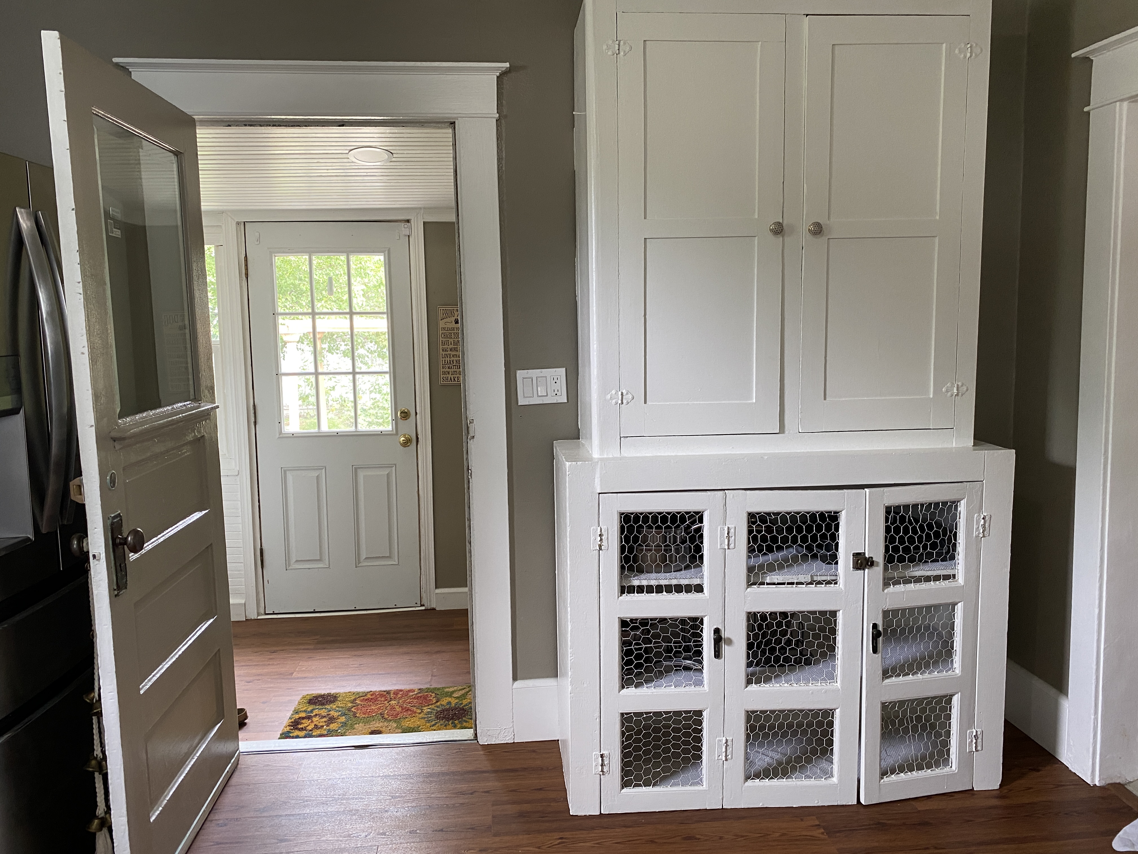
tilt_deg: -6.3
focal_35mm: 26
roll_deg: +1.0
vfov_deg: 53.1
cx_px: 569
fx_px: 855
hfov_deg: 67.3
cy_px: 427
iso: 125
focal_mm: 4.25
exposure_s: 1/67
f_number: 1.8
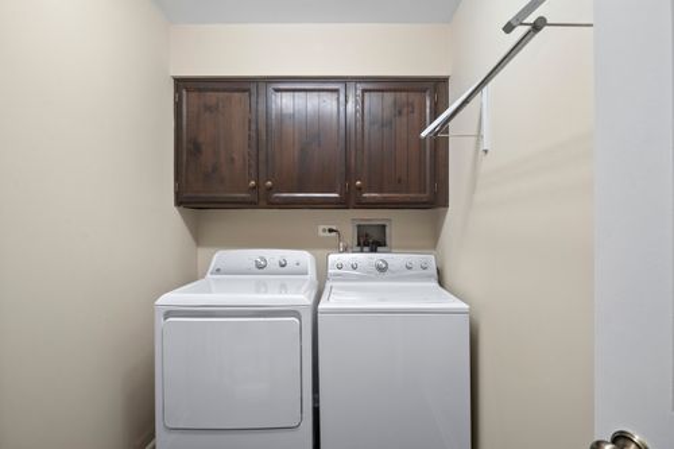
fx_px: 337
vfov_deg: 67.3
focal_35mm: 18
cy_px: 224
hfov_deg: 90.0
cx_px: 337
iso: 400
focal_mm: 18
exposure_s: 1/5
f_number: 8
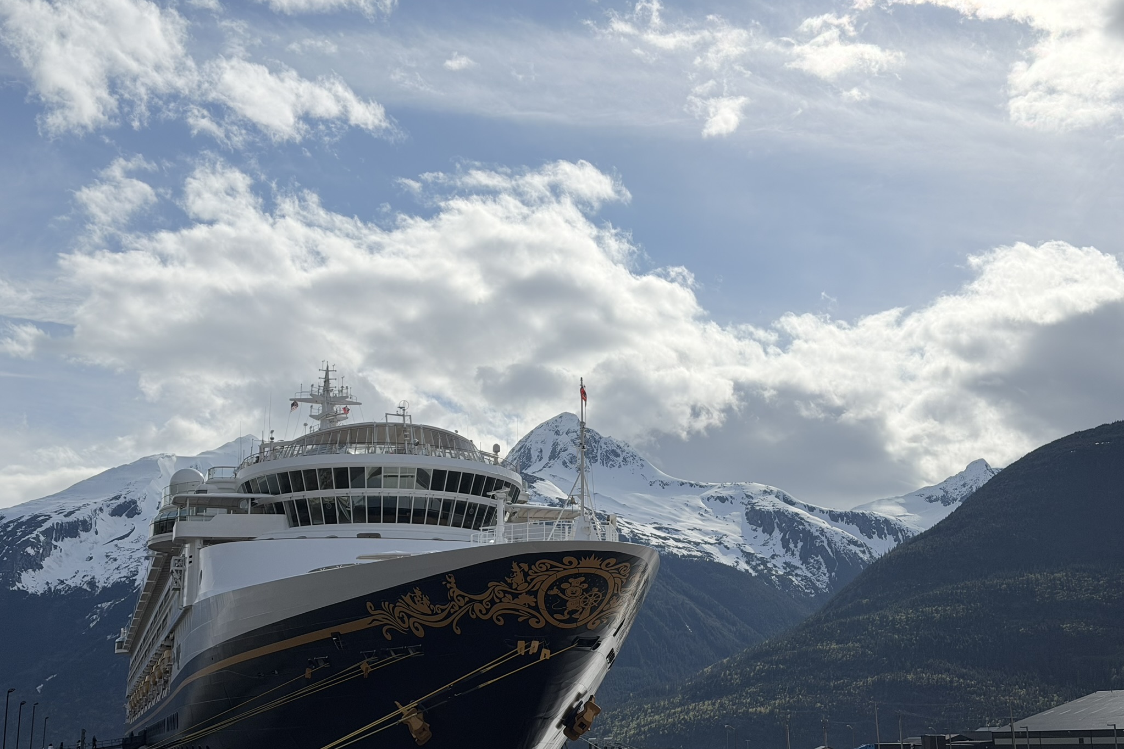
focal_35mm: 50
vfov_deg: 27.0
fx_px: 1561
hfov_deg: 39.6
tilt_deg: +11.3
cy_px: 406
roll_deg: +0.1
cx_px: 562
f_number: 1.78
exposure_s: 1/27778
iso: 80
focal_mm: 6.76
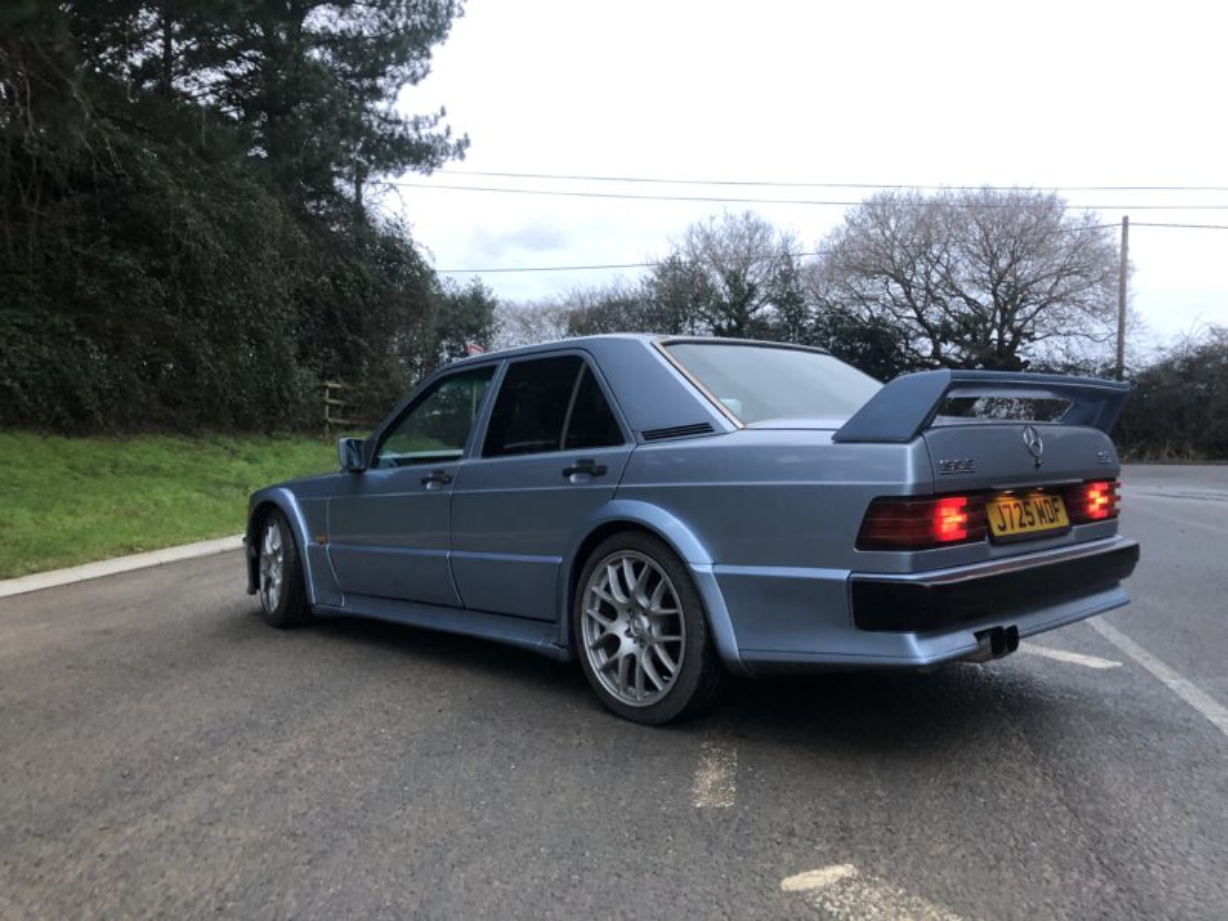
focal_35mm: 28
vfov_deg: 49.7
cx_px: 614
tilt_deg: -5.6
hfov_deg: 63.4
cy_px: 460
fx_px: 993
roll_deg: +0.0
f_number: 1.8
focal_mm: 3.99
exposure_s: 1/15
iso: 64
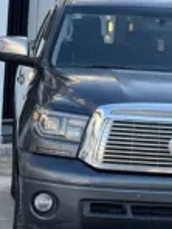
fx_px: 1378
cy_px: 3
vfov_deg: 9.5
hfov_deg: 7.1
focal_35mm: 208
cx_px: 152
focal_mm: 9
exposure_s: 1/121
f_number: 2.8
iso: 40
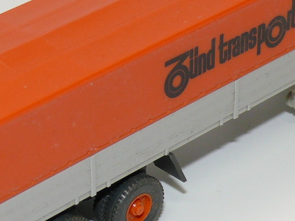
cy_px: 39
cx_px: 190
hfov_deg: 10.9
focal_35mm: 181
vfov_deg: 8.2
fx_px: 1542
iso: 100
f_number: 4
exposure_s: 1/30
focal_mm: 10.2
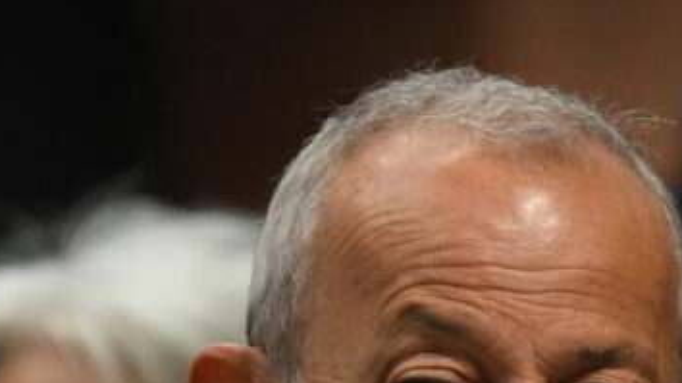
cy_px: 650
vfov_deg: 2.2
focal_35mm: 561
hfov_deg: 3.8
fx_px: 10144
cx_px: 898
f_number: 4
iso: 3200
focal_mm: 185
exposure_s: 1/320
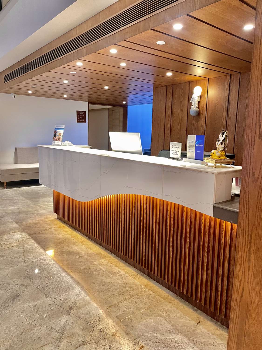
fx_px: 262
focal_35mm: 26
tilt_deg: -8.2
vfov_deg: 67.3
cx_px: 131
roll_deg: -0.9
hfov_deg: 53.1
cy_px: 175
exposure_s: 1/50
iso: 250
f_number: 1.6
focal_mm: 4.2
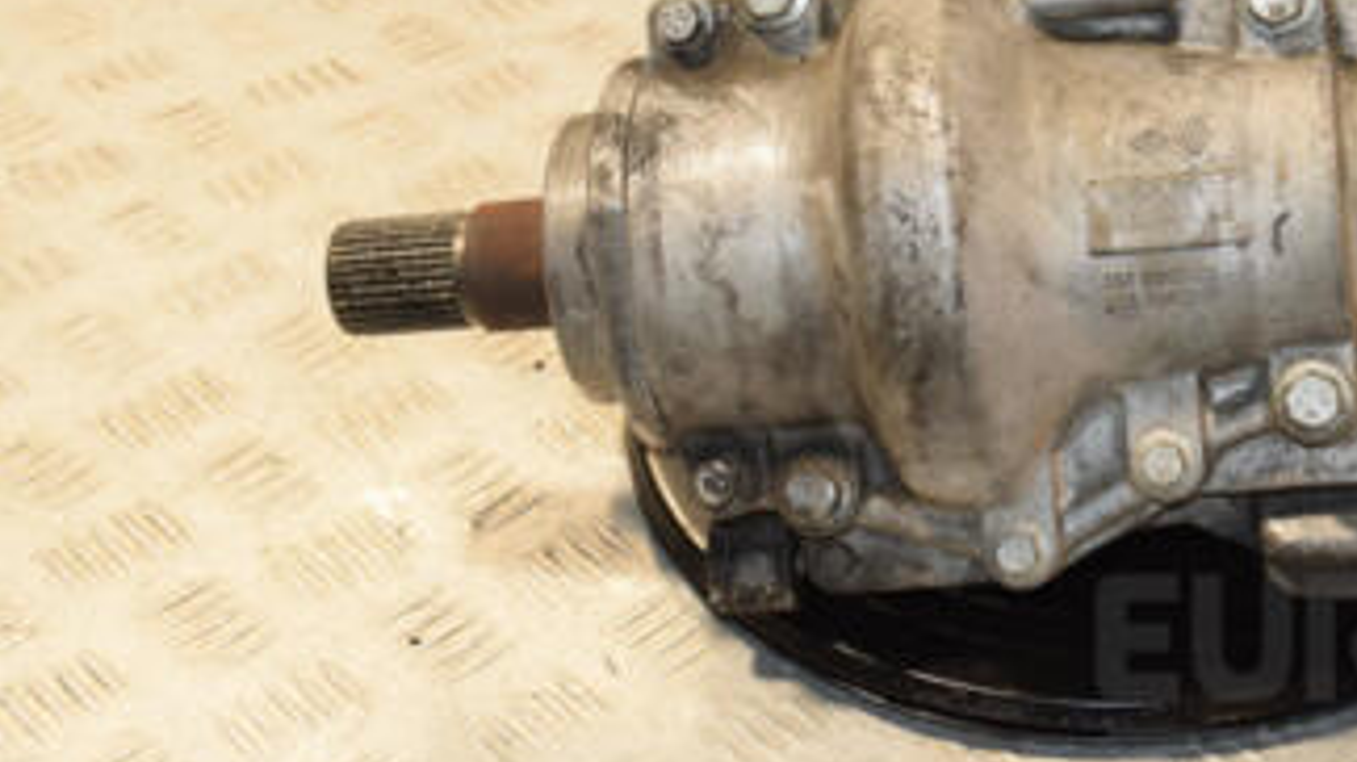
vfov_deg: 12.9
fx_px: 3345
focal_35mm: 93
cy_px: 80
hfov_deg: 22.7
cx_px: 1018
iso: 800
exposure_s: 1/200
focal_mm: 32
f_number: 6.3
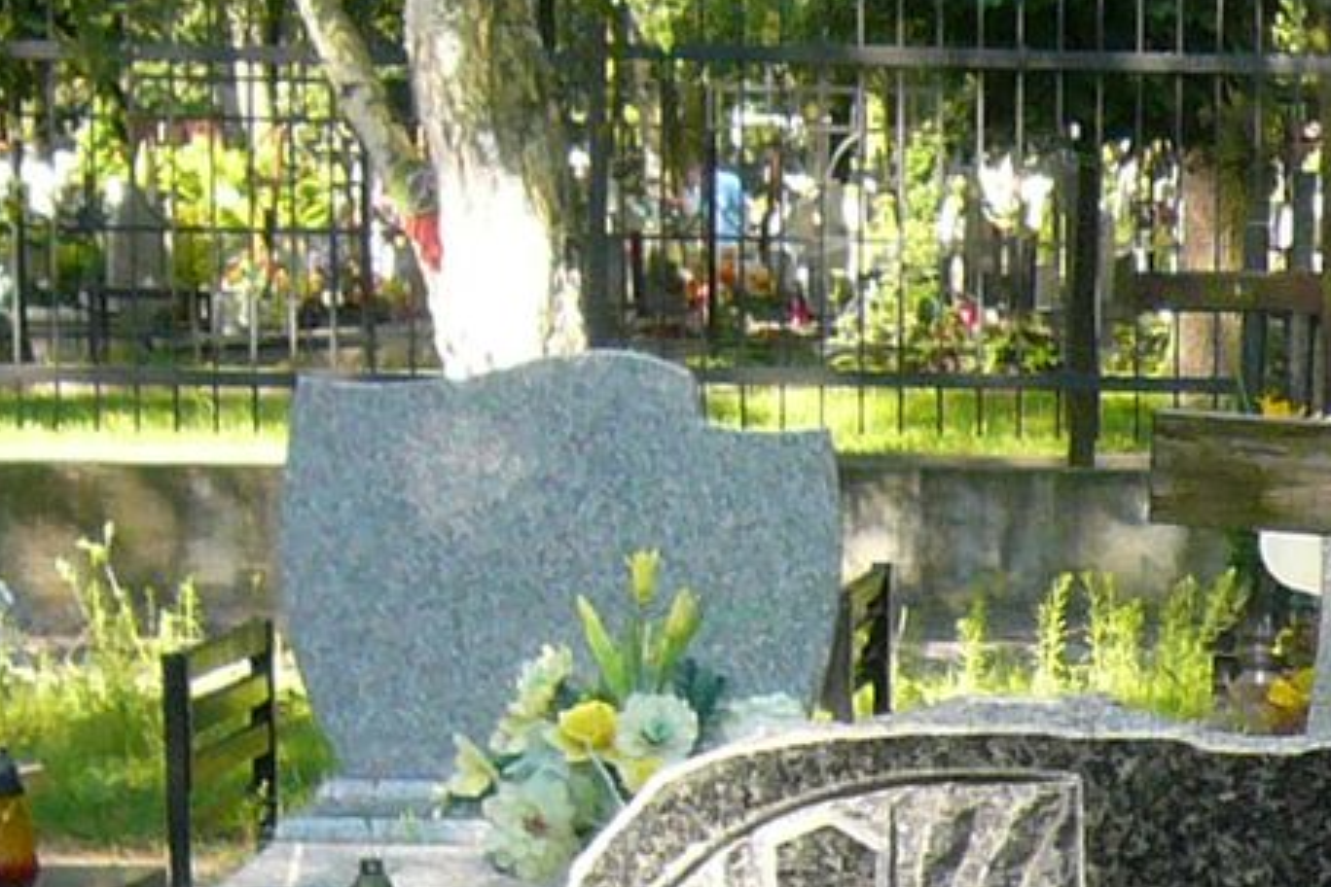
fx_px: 5693
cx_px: 1708
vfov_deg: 8.6
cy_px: 1466
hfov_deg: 12.9
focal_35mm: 154
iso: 100
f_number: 2.9
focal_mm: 4.9
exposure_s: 1/160
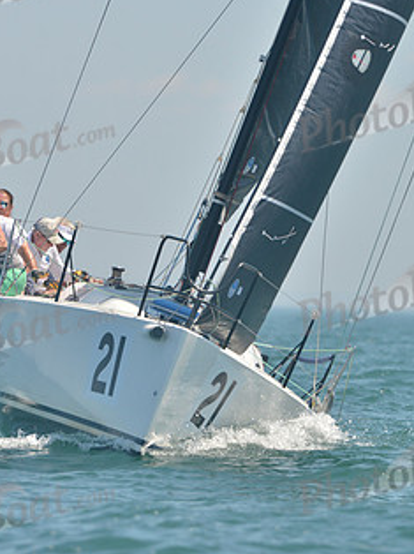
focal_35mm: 427
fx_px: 6818
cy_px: 223
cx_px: 208
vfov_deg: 4.6
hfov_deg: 3.5
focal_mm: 240
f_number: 7.1
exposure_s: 1/1000
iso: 280
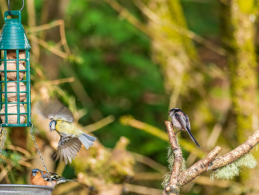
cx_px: 167
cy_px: 98
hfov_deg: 2.4
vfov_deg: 1.8
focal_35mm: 828
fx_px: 6193
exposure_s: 1/1000
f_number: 4
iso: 500
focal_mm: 300
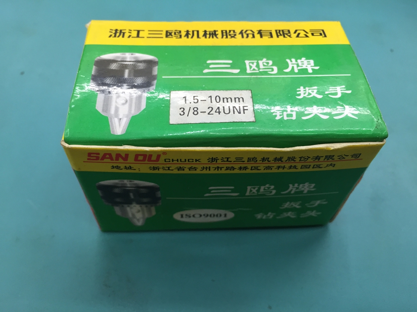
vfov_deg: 48.2
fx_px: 349
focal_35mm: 29
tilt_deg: -52.2
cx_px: 208
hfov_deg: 61.7
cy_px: 156
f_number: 2.2
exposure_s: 1/33
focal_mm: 4.15
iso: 100
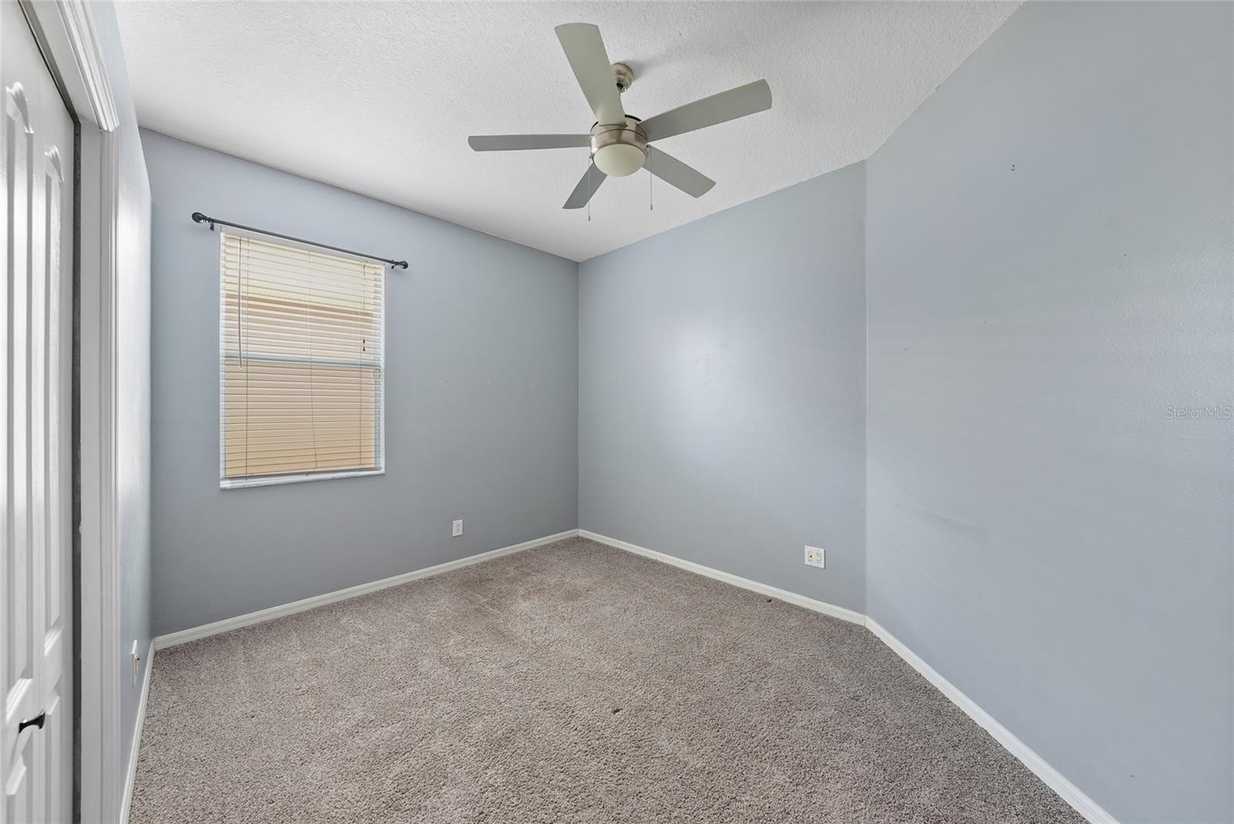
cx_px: 617
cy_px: 412
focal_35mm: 12
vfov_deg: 90.1
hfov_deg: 112.6
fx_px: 411
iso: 400
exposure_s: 1/1.67
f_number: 7.1
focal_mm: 12
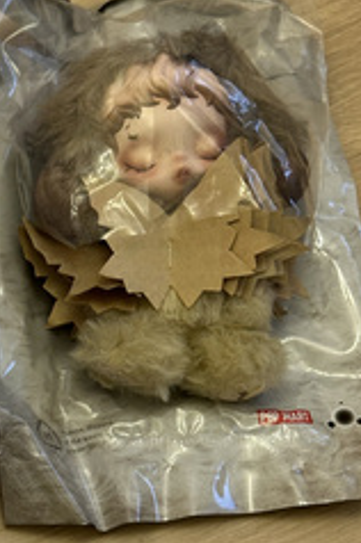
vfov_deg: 19.5
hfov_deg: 12.8
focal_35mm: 105
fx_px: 1584
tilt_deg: -64.0
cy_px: 274
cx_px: -10
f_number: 1.78
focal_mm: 6.86
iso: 250
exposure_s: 1/50
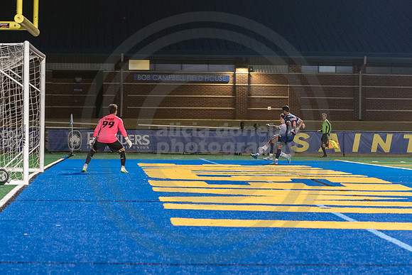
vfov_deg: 8.3
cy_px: 143
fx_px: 1895
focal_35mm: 166
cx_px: 247
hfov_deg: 12.4
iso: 2500
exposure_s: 1/320
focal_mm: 95
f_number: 3.5
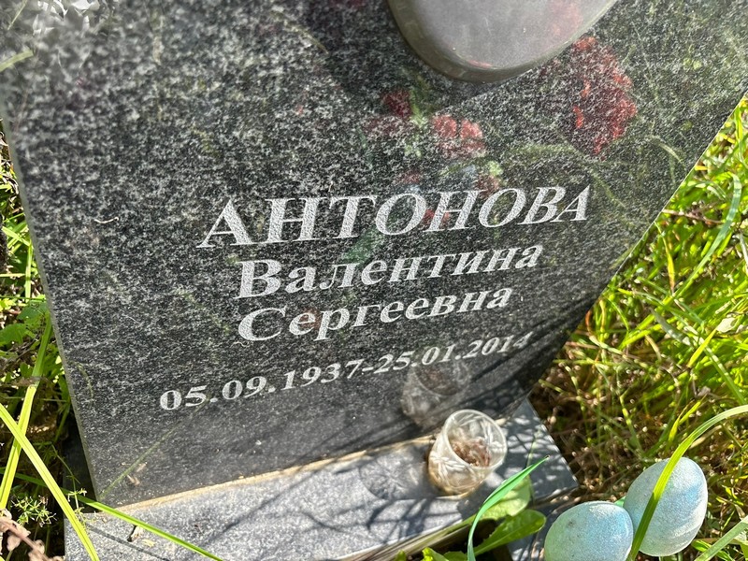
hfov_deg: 67.3
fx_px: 562
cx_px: 374
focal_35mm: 26
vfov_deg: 53.1
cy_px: 280
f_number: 1.6
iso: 50
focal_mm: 5.96
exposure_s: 1/411
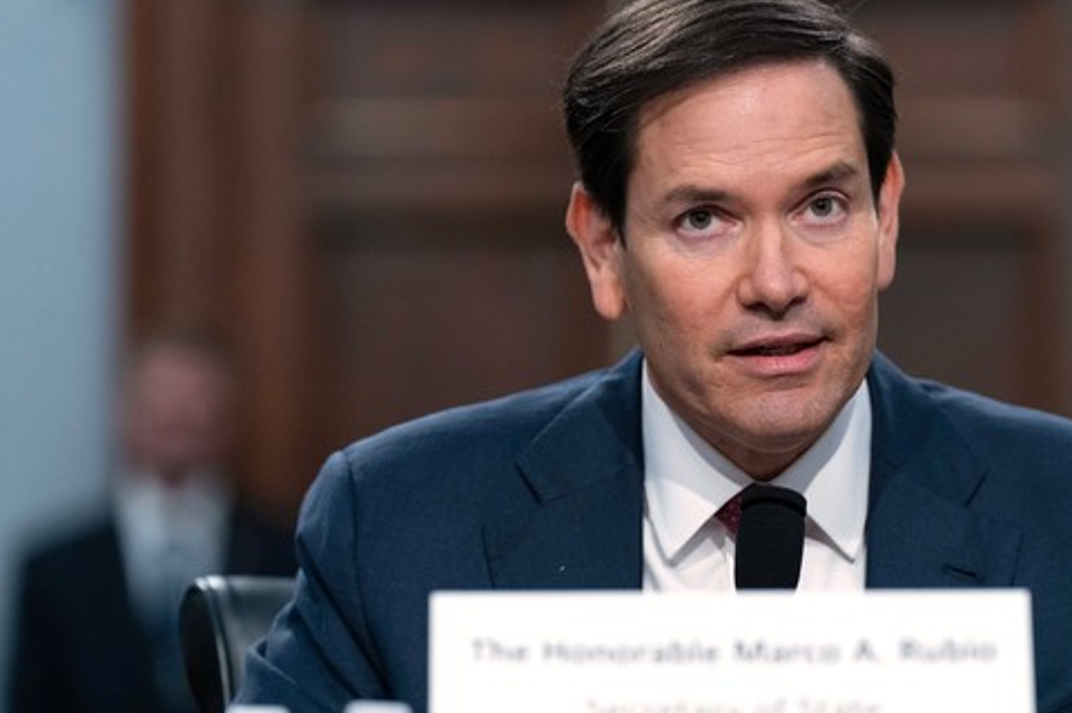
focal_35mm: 211
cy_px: 384
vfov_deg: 6.5
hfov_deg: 9.8
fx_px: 6279
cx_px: 720
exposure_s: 1/320
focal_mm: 156
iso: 2500
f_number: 3.2
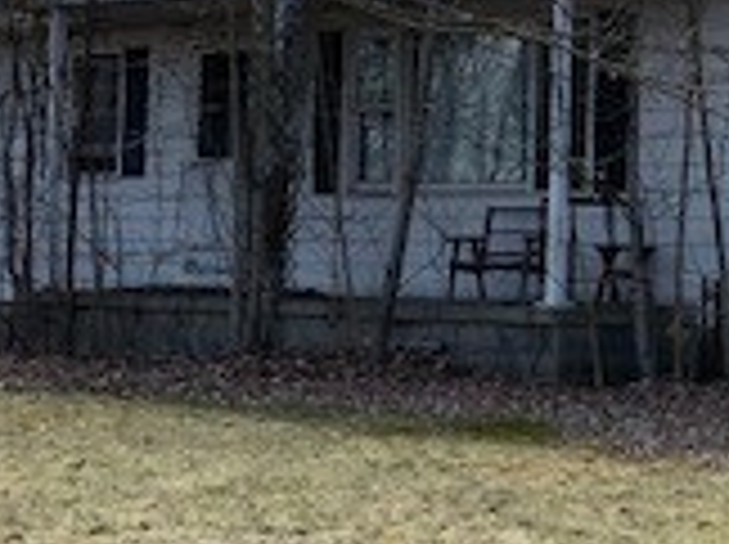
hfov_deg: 18.6
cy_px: 153
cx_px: 742
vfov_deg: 14.3
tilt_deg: +3.3
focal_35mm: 103
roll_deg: -1.3
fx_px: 2166
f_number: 1.8
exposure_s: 1/2364
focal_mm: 4.25
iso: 25
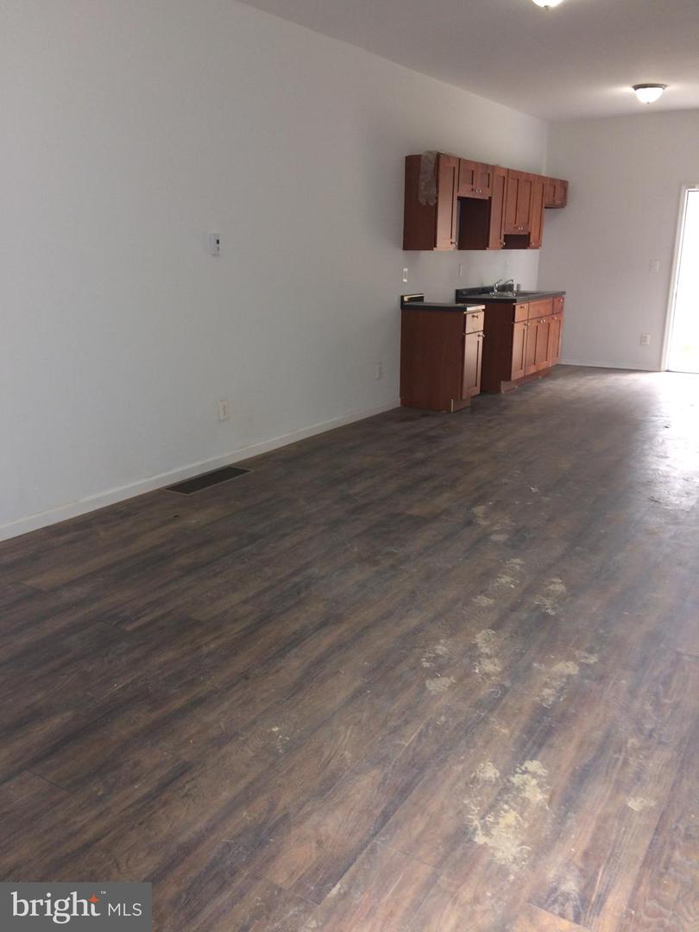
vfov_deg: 61.7
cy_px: 466
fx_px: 781
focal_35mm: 29
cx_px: 350
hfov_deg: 48.2
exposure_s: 1/30
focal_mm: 4.15
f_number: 2.2
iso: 40
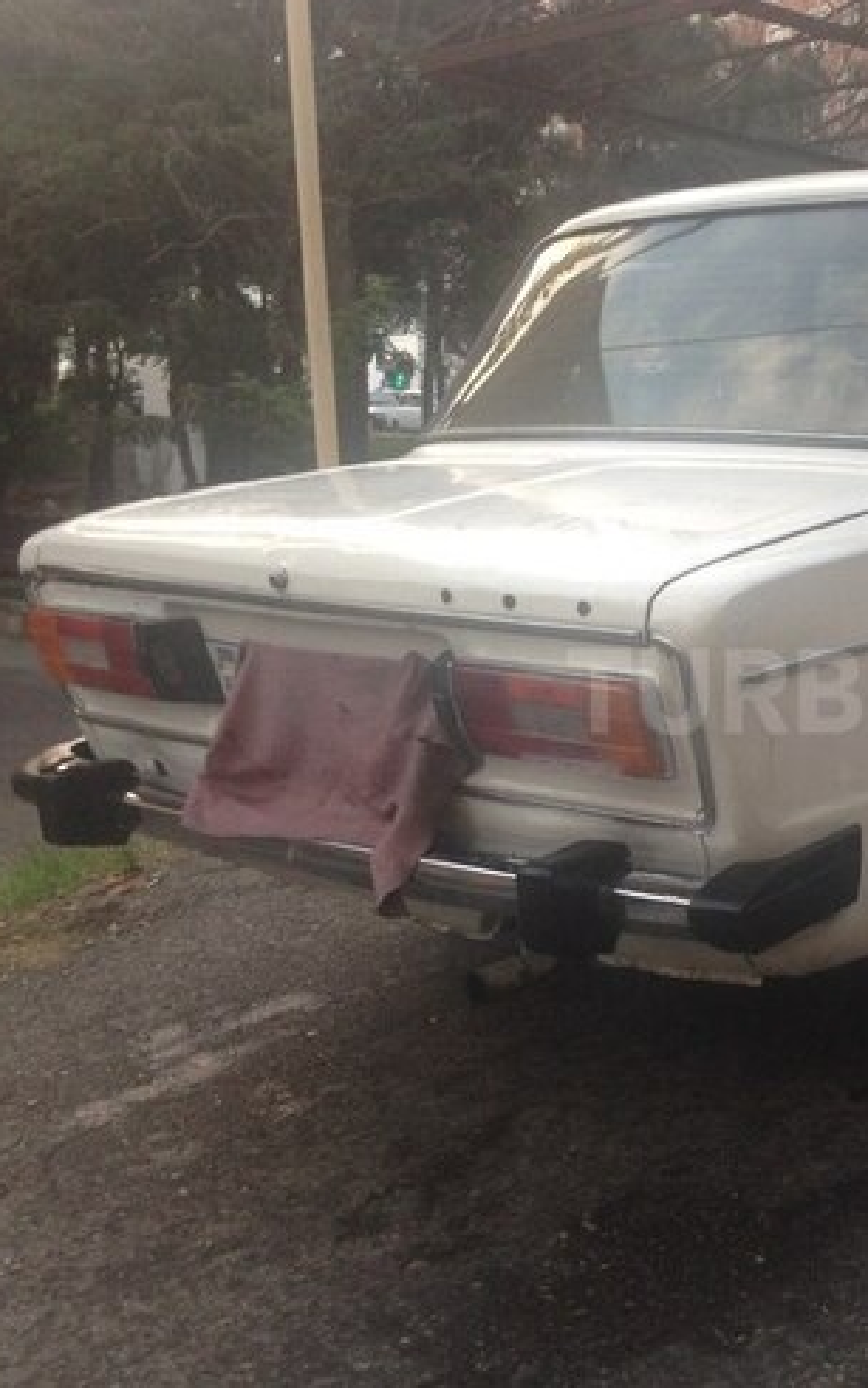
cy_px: 691
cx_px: 857
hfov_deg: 26.1
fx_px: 1778
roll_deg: -3.5
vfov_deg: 42.6
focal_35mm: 47
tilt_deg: -3.9
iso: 80
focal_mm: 4.12
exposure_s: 1/120
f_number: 2.4
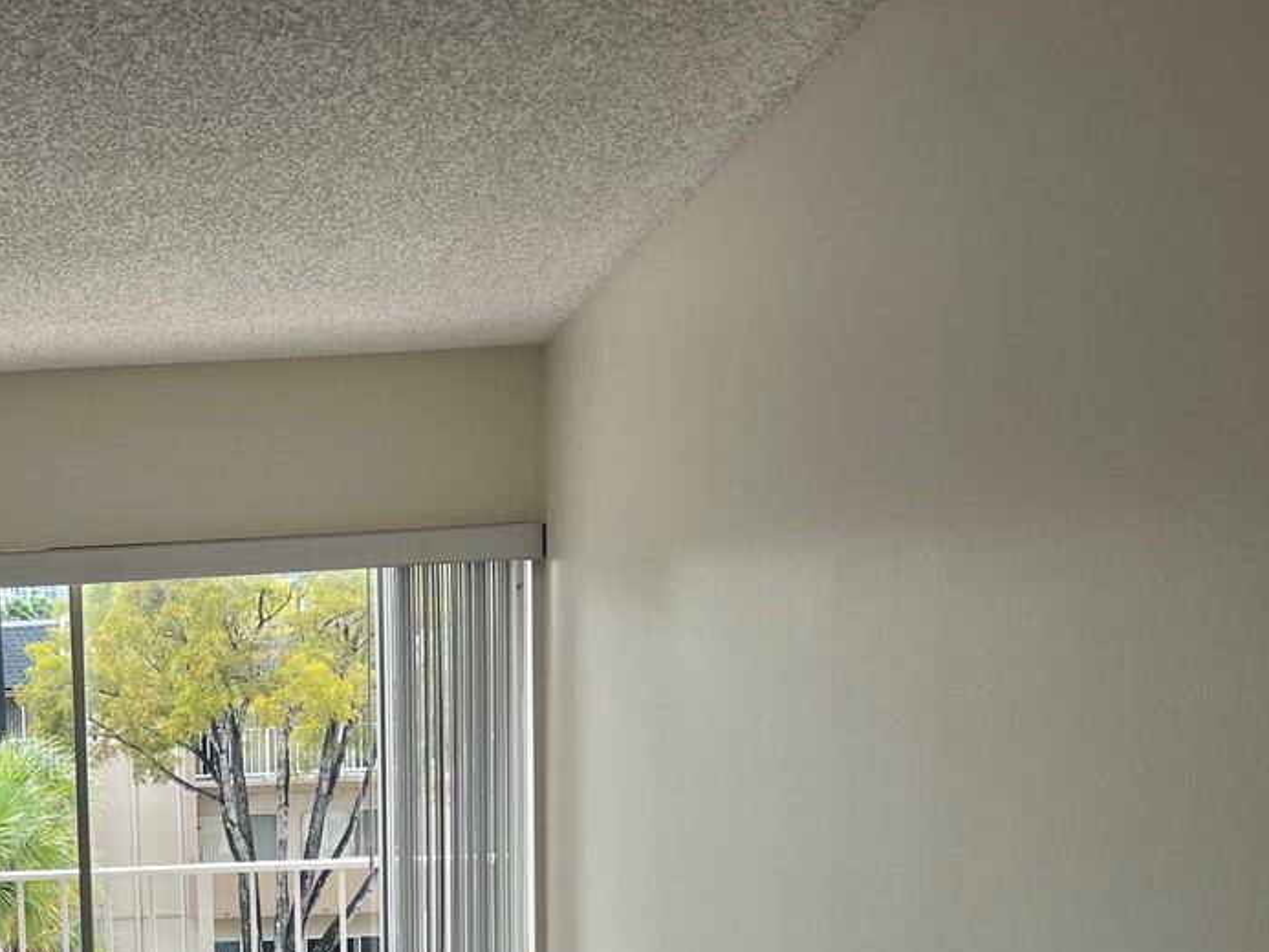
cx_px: -4
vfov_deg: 23.1
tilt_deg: -10.1
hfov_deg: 30.0
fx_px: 2200
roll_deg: +2.2
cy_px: 1022
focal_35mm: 60
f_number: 1.6
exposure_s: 1/577
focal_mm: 5.1
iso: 50
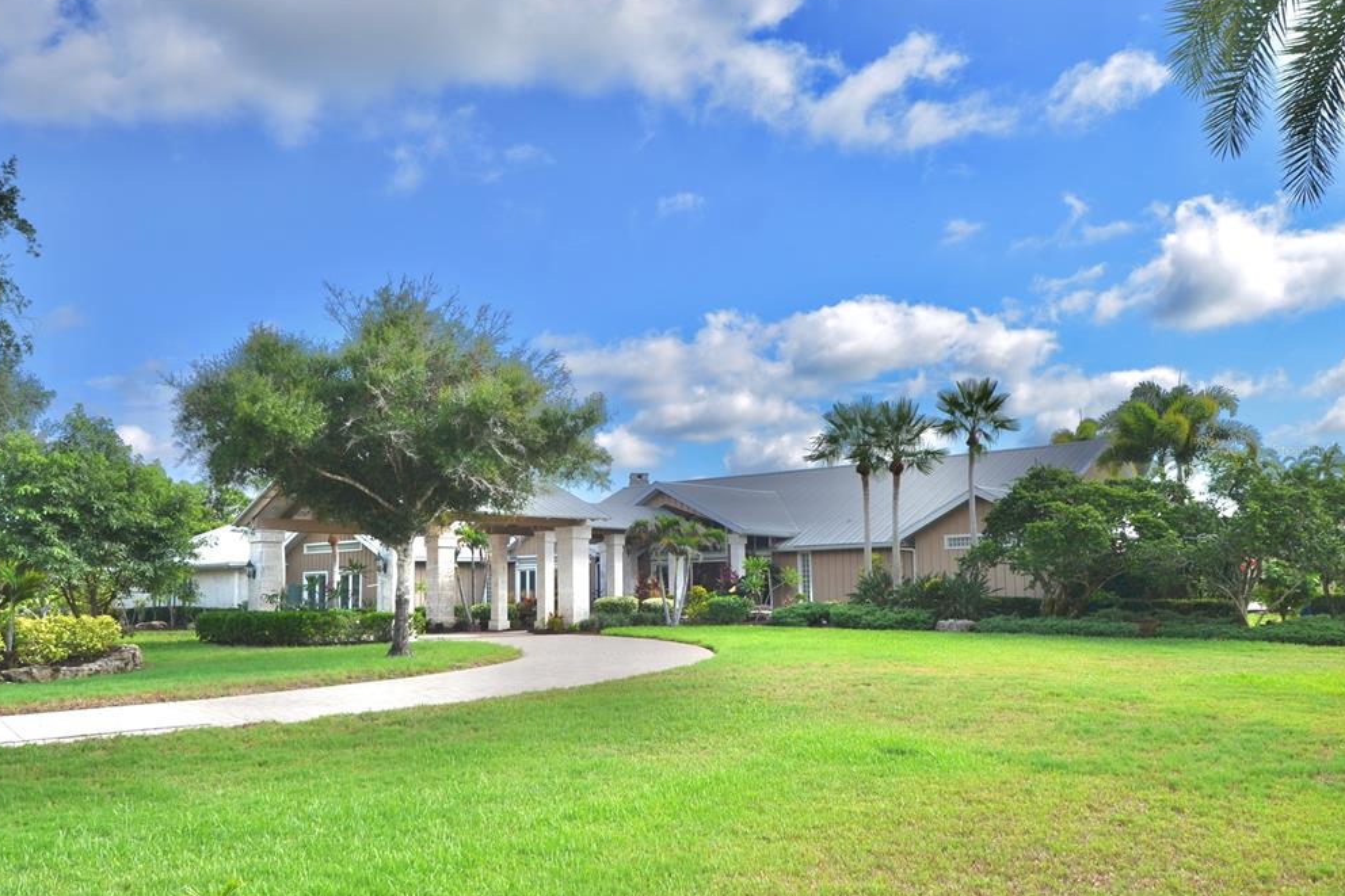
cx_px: 655
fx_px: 1270
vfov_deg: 38.9
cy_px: 450
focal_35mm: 34
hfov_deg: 55.8
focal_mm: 22
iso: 100
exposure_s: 1/250
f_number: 8
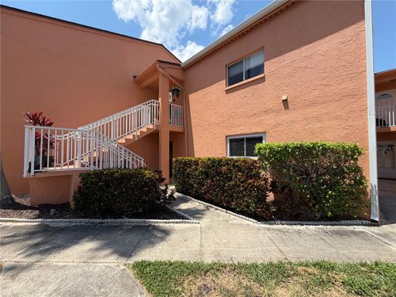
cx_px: 198
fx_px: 160
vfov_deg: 85.7
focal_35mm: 14
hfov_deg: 102.1
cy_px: 148
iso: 25
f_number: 2.2
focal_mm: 2.22
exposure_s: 1/770
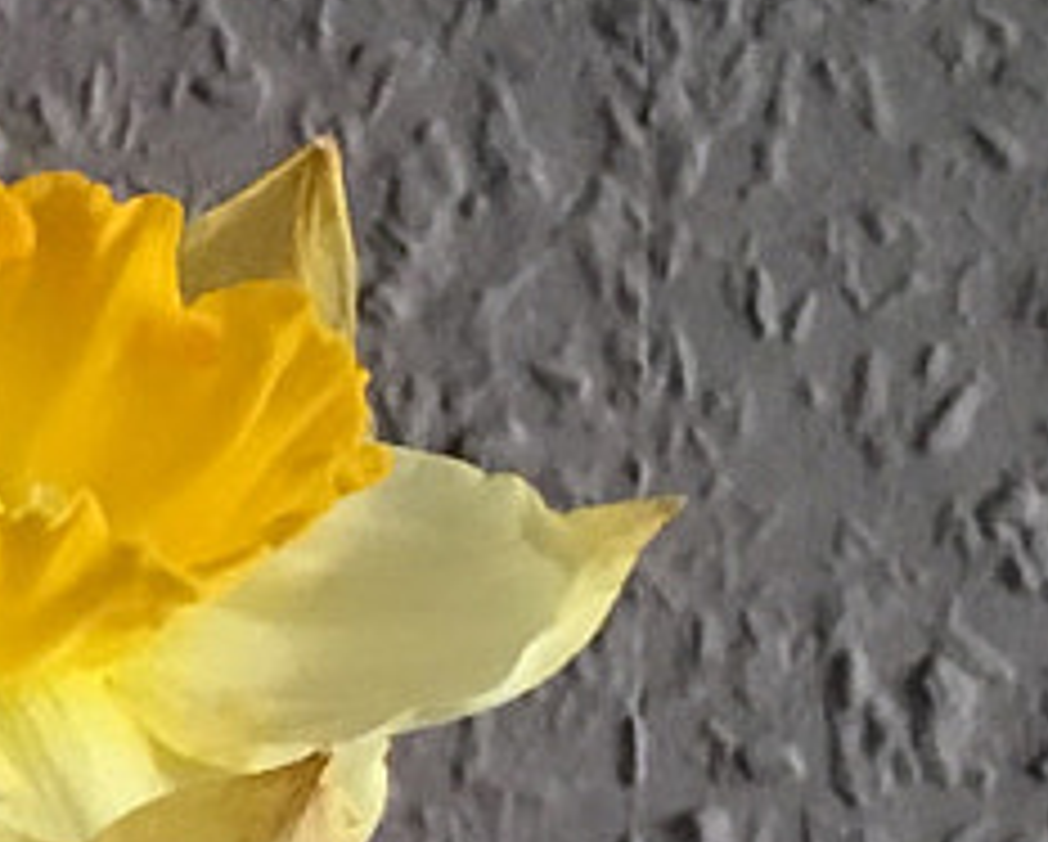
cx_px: -1399
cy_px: 1621
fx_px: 6025
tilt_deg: -0.9
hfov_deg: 9.0
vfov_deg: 7.7
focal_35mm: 194
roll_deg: +3.1
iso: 125
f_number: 2.2
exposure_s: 1/33
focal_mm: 4.15
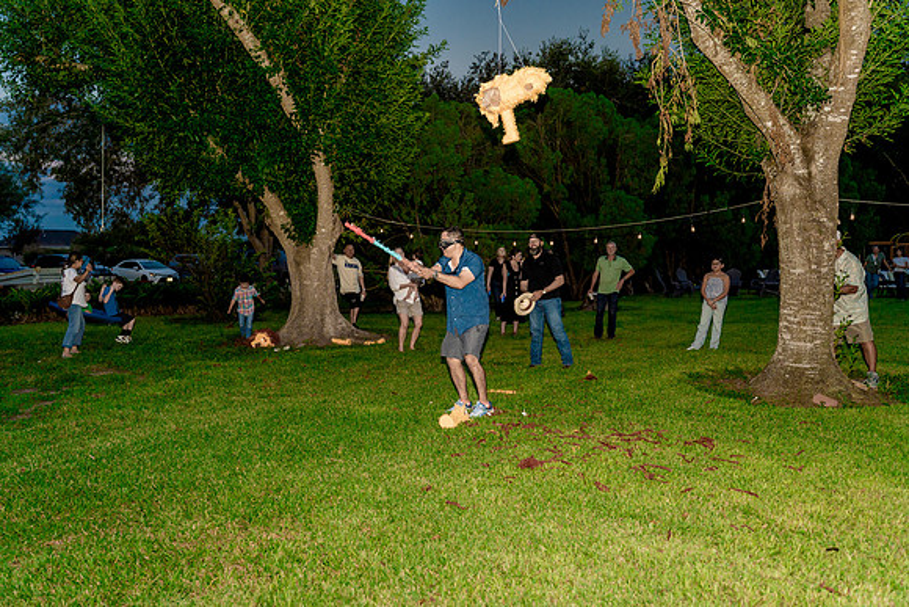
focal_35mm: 32
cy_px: 304
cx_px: 454
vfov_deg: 41.1
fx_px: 808
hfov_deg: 58.7
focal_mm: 32
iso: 2000
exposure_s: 1/250
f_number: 2.8
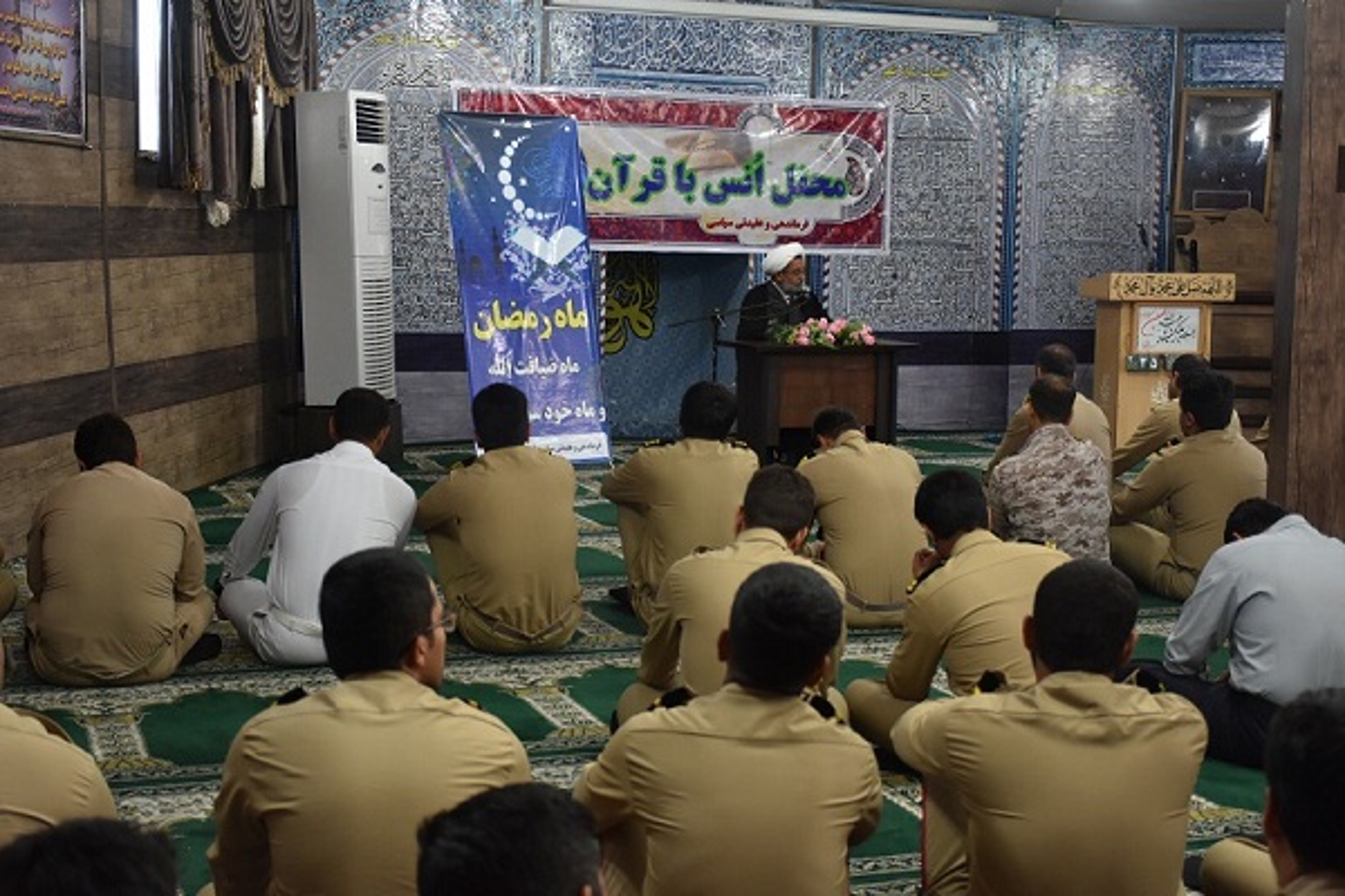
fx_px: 1961
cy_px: 448
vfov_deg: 25.8
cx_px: 672
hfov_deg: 37.9
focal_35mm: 52
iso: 1000
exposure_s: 1/60
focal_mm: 35
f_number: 4.2
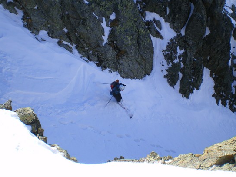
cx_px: 130
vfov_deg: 34.3
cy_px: 91
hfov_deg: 44.7
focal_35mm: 42
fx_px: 286
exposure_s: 1/250
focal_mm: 6.3
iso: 64
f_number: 4.6
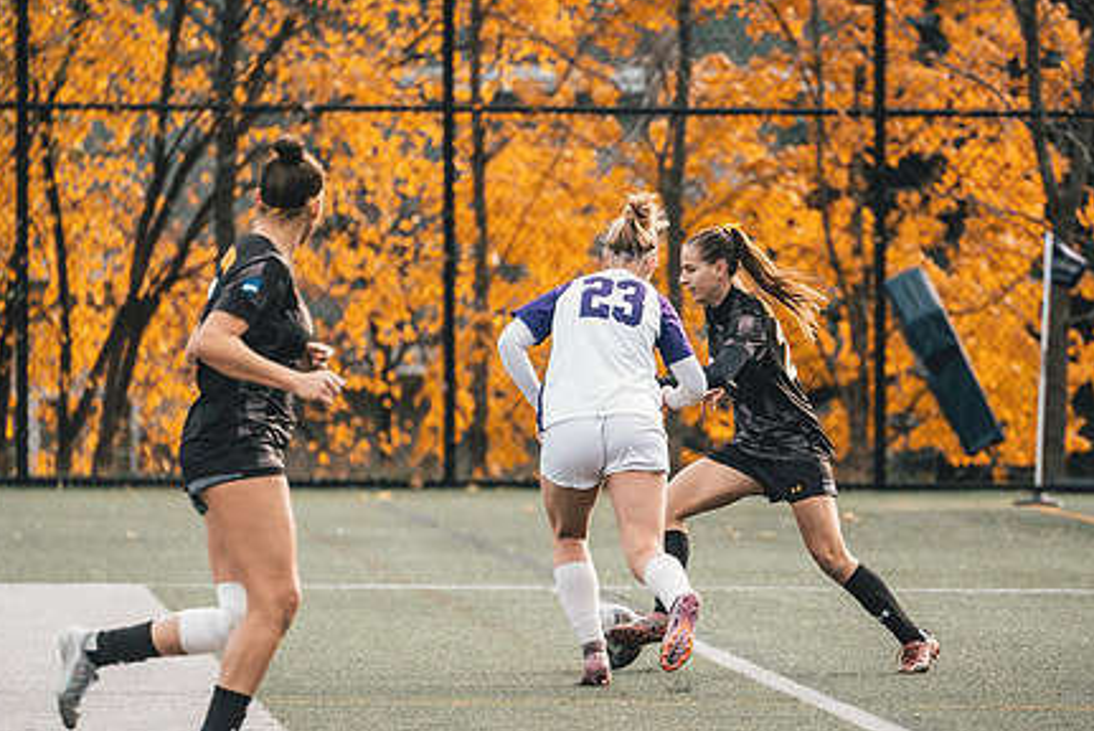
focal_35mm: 628
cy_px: 430
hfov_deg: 3.3
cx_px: 719
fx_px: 19096
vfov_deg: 2.2
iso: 800
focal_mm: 400
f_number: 6.3
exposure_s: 1/800
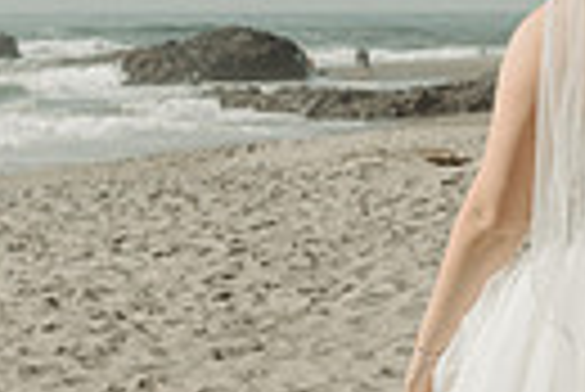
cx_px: 531
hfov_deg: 12.2
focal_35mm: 167
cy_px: 255
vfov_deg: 8.2
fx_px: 2717
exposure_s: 1/3200
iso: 100
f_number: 4
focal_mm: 35
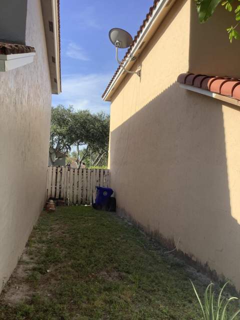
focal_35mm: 31
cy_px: 160
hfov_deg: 45.4
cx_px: 120
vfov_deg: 58.4
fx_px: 287
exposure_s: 1/806
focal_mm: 3.3
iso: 25
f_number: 2.4
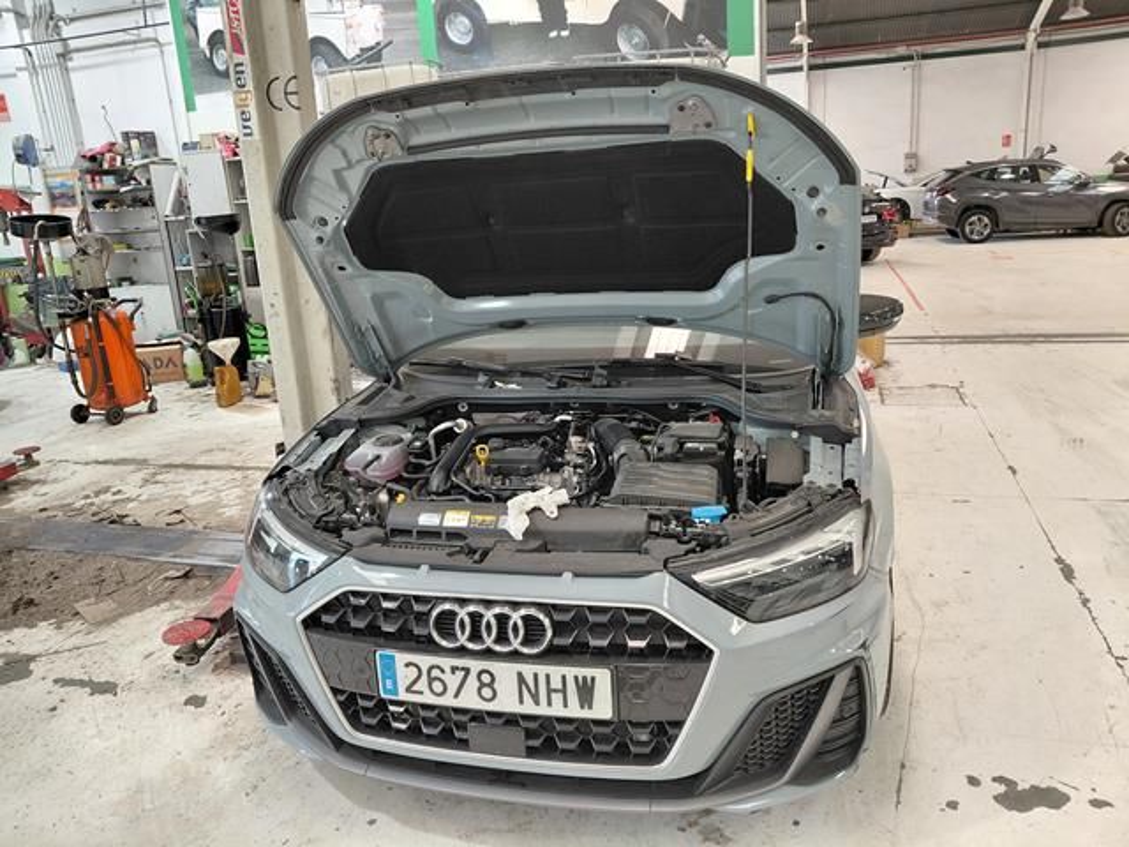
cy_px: 424
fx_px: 815
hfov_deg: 69.4
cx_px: 564
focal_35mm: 25
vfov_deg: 54.9
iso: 125
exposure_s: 1/120
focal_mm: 4.69
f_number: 1.8
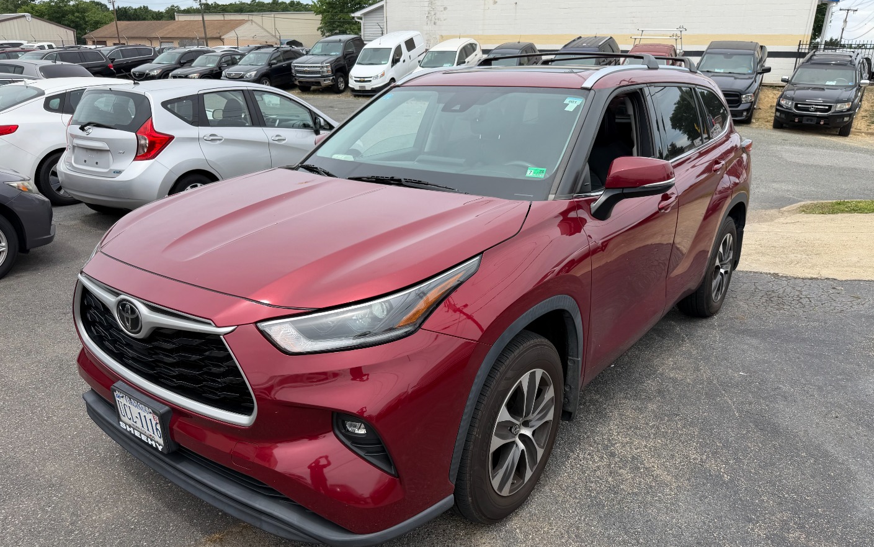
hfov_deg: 70.4
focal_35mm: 26
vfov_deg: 47.6
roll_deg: -0.8
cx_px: 437
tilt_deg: -20.4
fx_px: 619
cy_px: 288
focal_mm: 6.76
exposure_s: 1/3145
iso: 80
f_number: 1.78
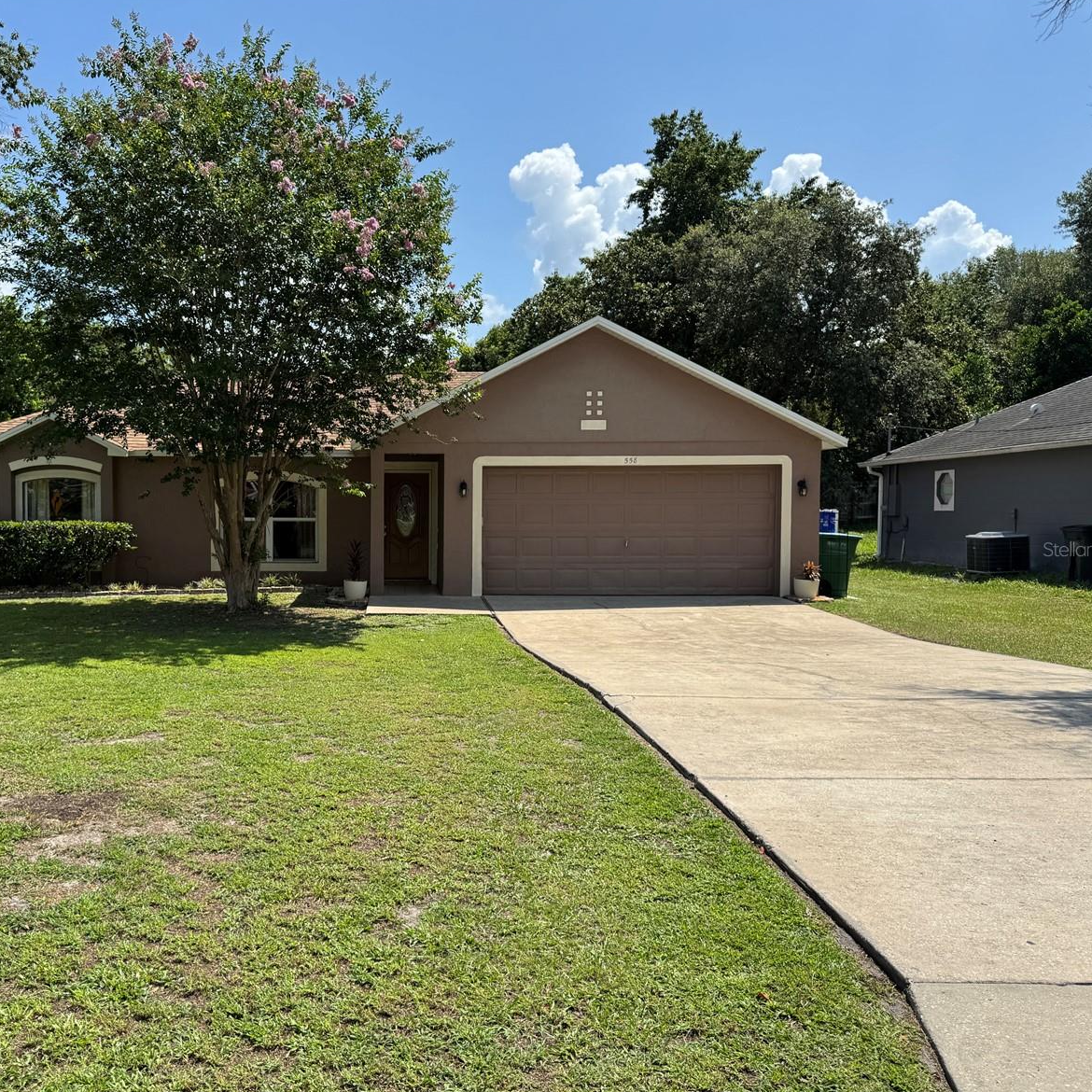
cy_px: 549
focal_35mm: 29
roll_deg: -0.2
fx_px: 1035
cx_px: 385
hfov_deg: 54.7
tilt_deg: -3.1
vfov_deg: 55.6
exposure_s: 1/4049
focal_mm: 6.76
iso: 80
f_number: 1.78
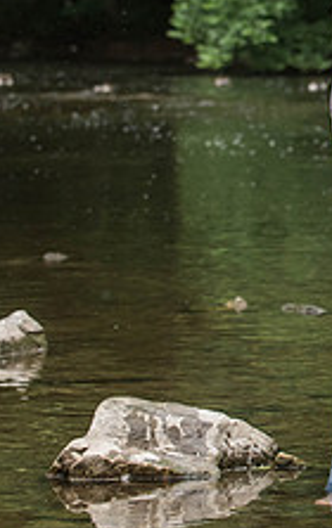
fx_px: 3305
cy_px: 158
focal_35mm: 229
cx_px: 501
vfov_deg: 9.1
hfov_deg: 5.7
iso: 1600
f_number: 4
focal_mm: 82
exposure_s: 1/250
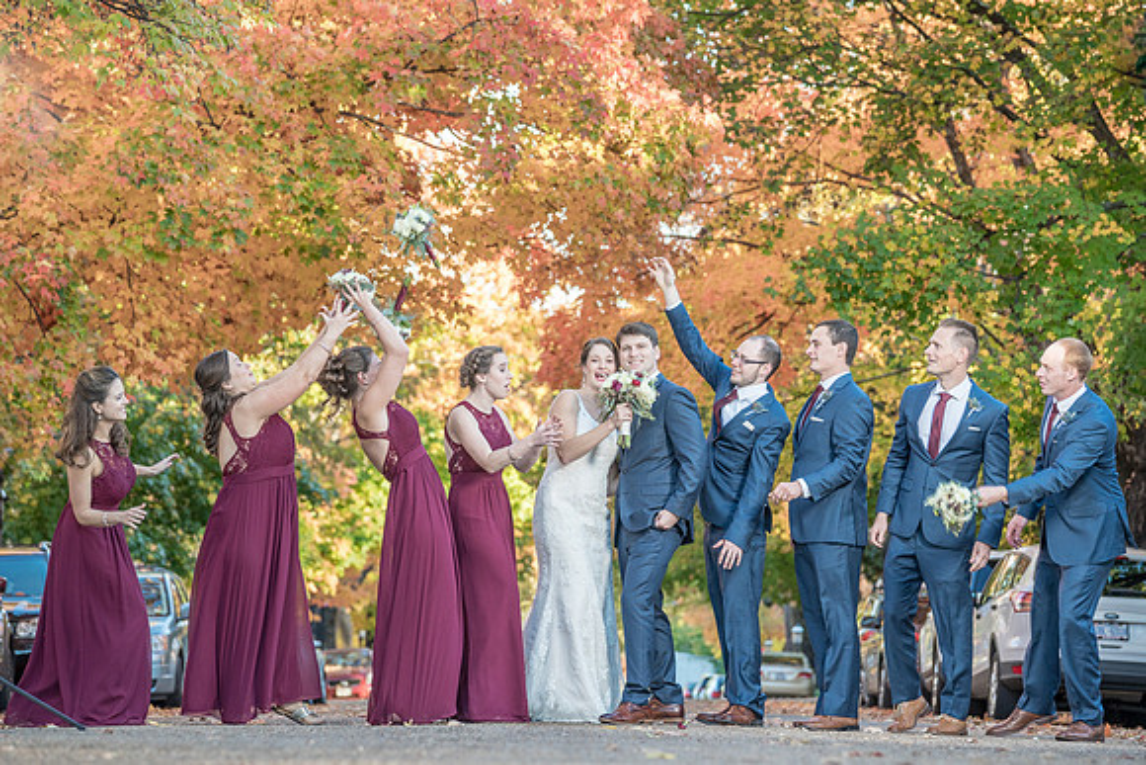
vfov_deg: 8.7
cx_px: 598
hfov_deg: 13.1
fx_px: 5002
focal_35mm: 157
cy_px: 380
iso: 800
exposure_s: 1/250
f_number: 5.6
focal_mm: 147
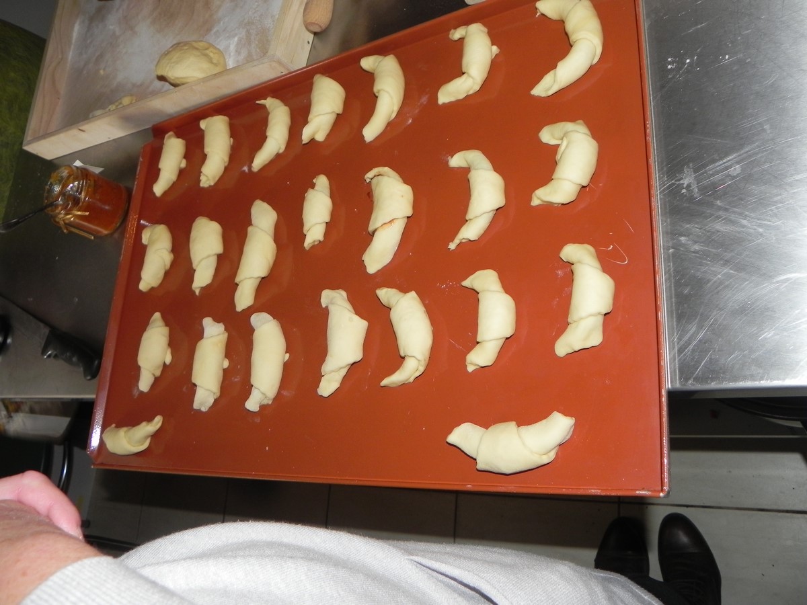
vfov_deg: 48.2
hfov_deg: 61.7
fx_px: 676
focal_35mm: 29
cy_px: 302
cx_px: 404
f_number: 2.8
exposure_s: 1/30
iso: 200
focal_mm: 5.2
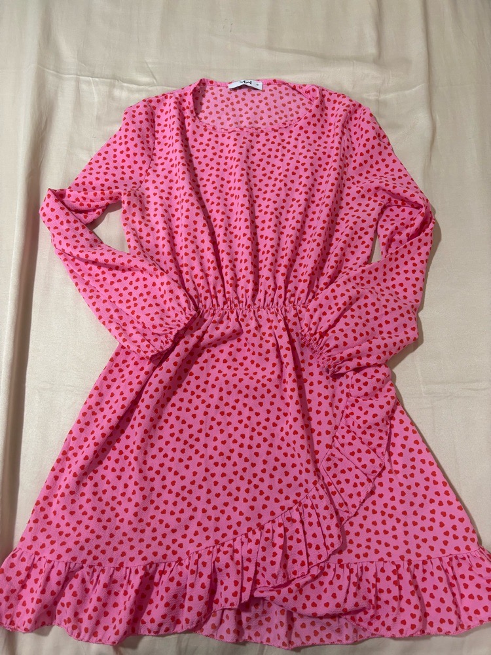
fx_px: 492
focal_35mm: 26
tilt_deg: -71.3
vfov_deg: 67.3
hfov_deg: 53.1
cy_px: 328
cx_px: 246
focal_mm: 5.96
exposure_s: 1/60
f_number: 1.6
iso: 160
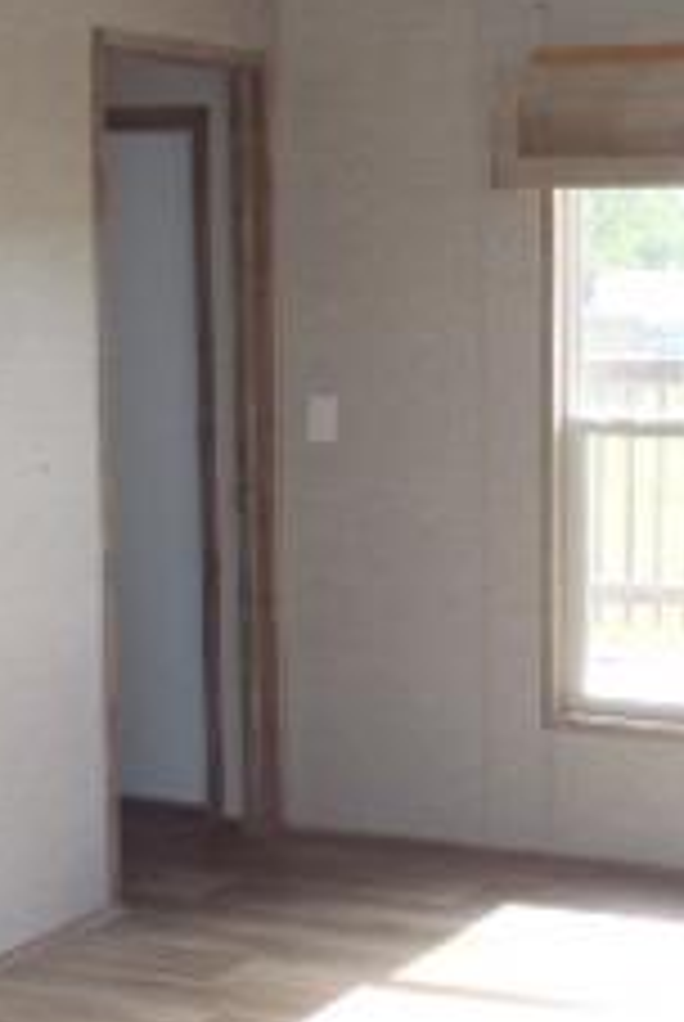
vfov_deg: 24.7
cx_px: 410
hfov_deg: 16.7
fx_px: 2330
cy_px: 549
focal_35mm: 82
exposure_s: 1/100
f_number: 3.9
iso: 250
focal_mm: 5
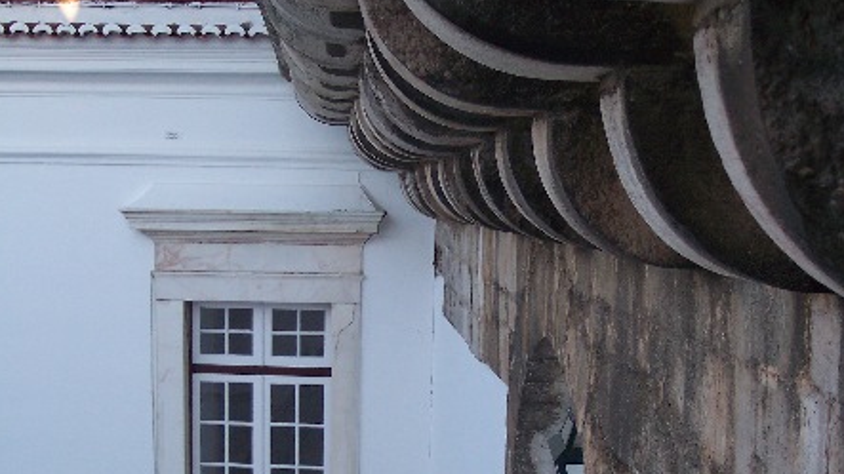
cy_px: 377
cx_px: 420
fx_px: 1253
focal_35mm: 56
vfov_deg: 21.2
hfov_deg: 37.2
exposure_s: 1/250
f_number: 2.8
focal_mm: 8
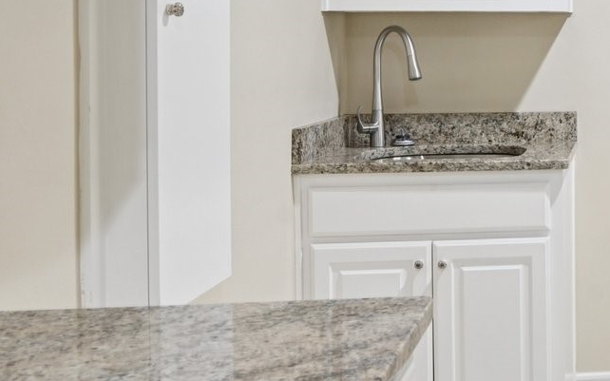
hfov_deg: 26.5
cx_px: 805
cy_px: 13
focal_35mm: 65
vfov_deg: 19.5
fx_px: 1080
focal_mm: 20
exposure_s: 1/8
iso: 400
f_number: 8
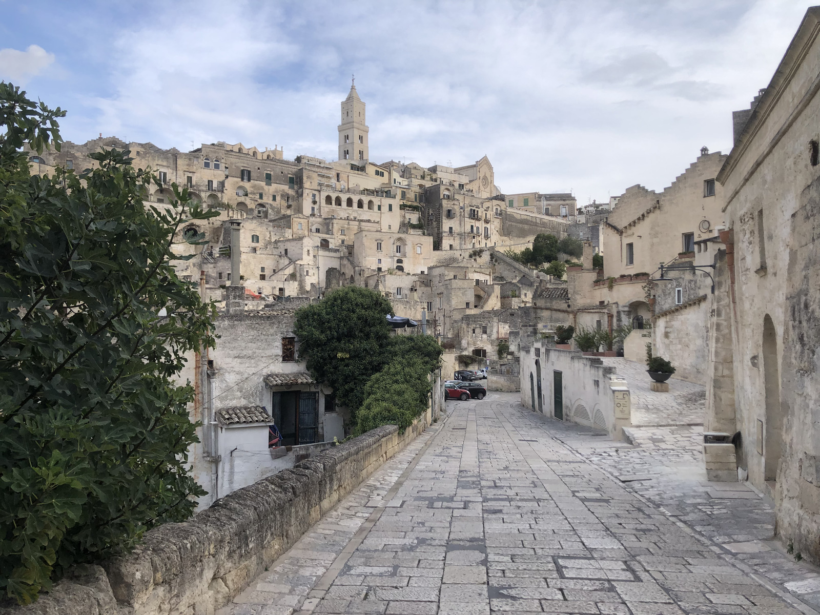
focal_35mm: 28
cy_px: 308
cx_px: 410
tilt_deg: +1.9
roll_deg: +0.9
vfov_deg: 49.7
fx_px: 663
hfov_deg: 63.4
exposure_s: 1/1056
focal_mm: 4
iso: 20
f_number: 1.8
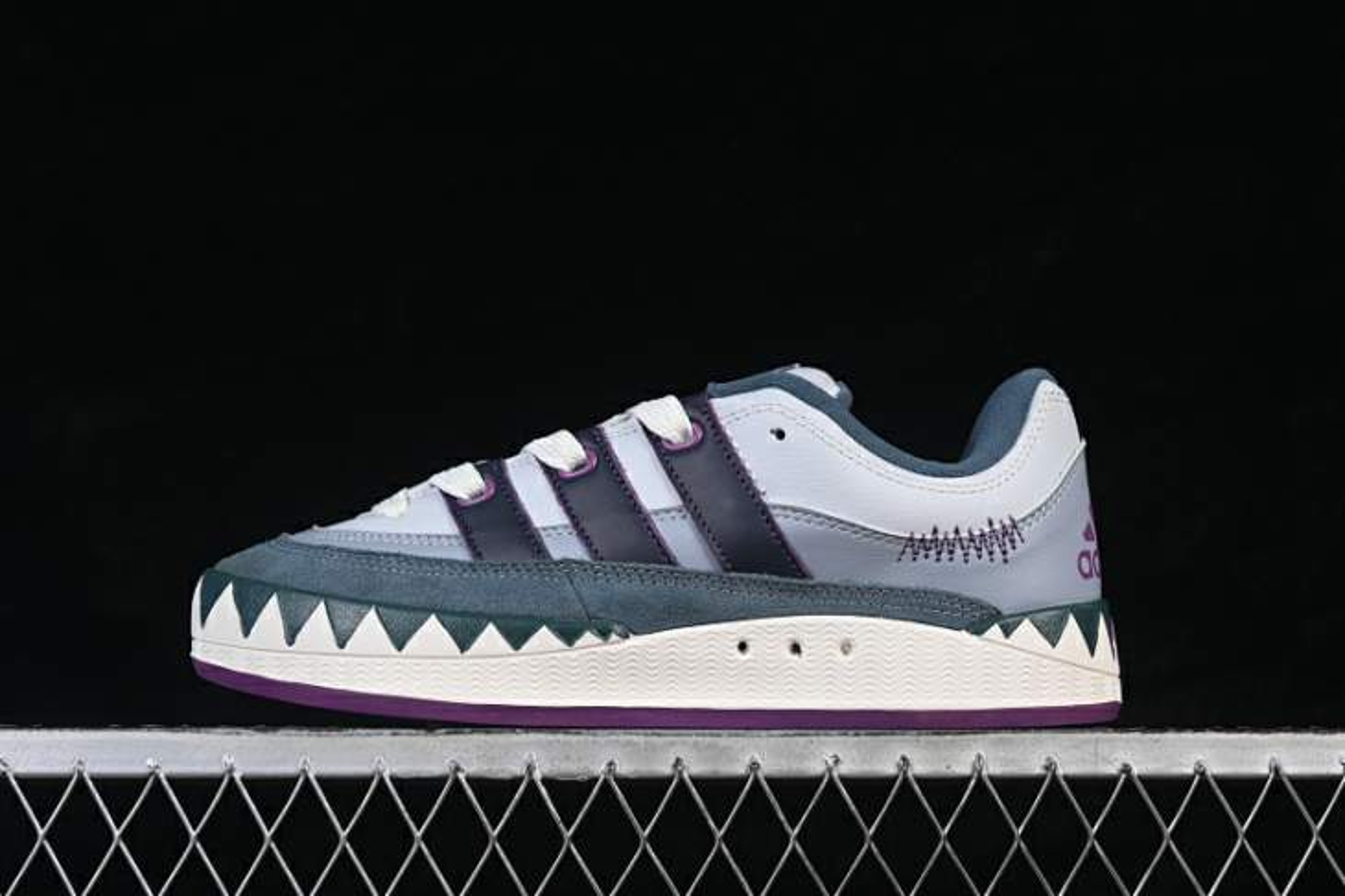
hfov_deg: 27.0
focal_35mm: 75
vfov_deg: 18.2
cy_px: 448
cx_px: 672
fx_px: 2801
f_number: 8
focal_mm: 50
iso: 160
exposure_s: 1/80
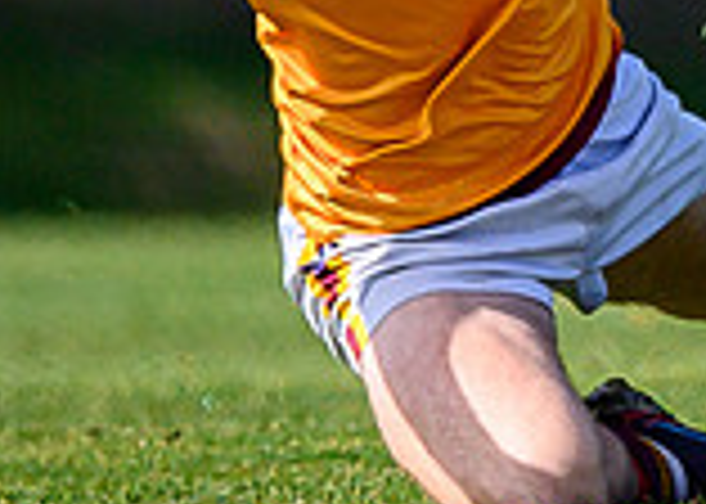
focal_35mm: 3854
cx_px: 972
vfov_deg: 0.4
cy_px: -228
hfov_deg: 0.5
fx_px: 77243
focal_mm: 500
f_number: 4
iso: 125
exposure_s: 1/2000
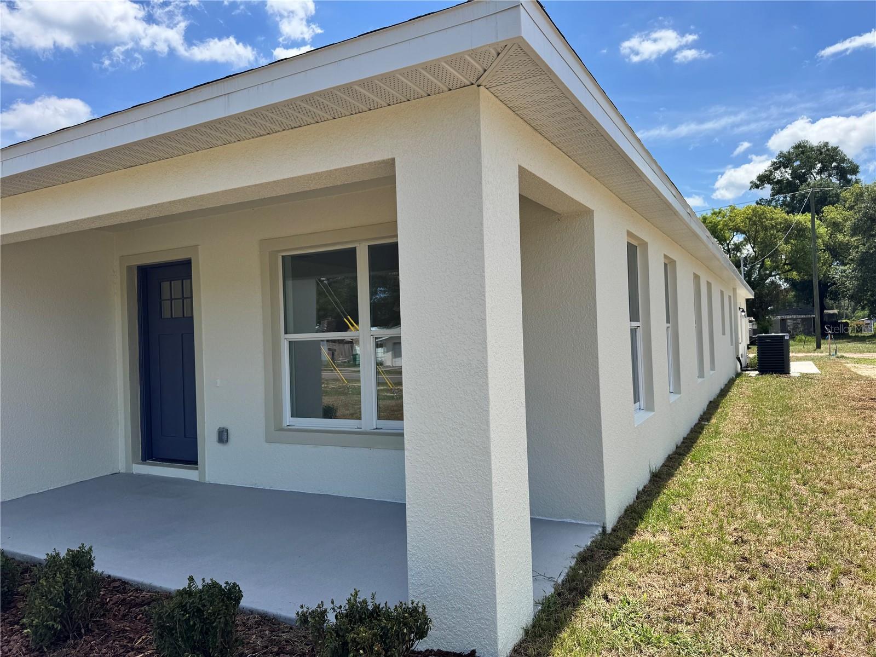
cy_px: 328
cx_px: 438
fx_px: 607
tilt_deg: +0.8
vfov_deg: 56.8
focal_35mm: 24
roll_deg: +0.6
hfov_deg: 71.6
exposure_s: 1/3096
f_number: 1.78
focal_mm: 6.76
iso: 80
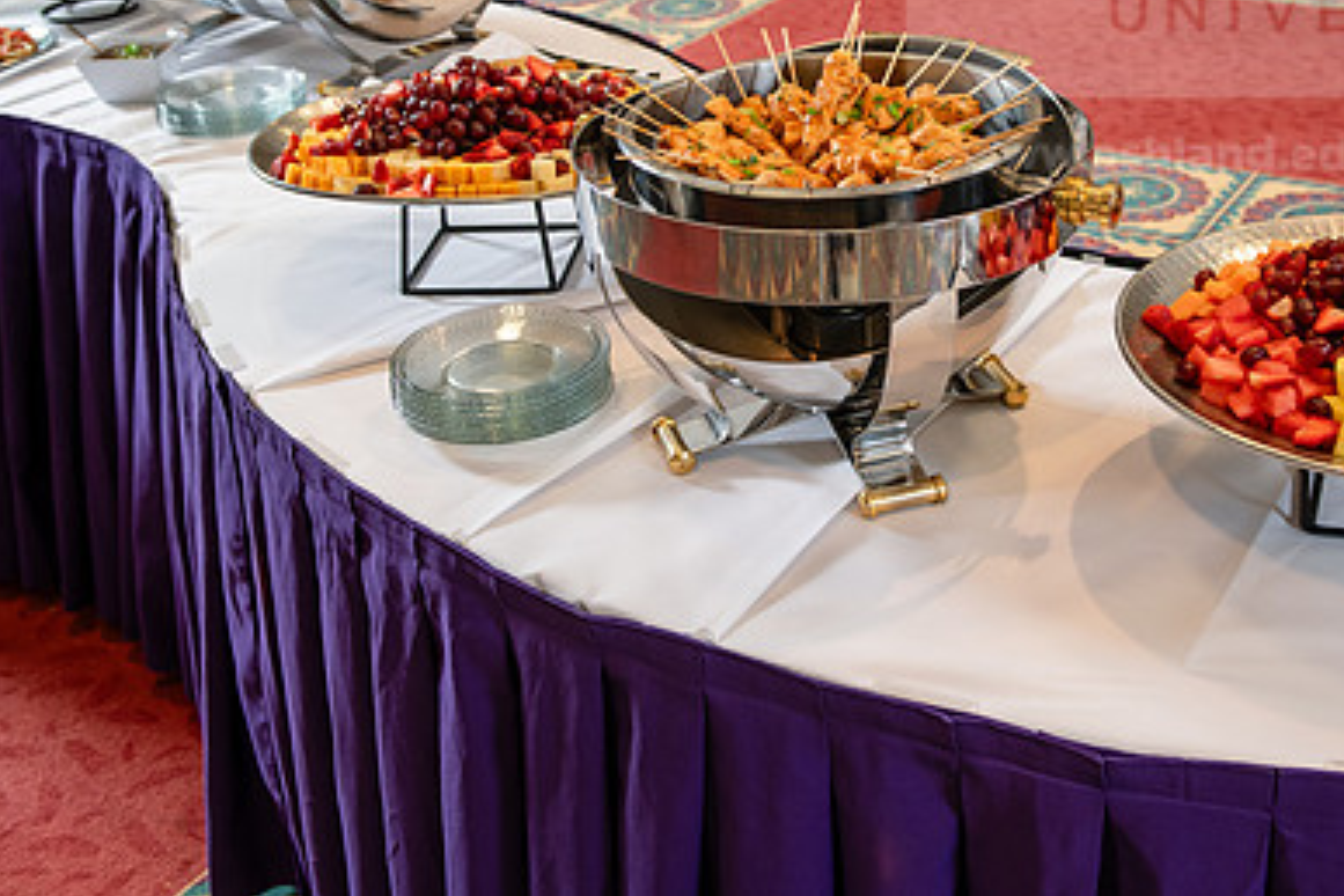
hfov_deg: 40.9
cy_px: 227
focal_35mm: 48
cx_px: 802
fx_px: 1792
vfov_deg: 27.7
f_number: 4
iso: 500
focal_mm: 32
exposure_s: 1/125
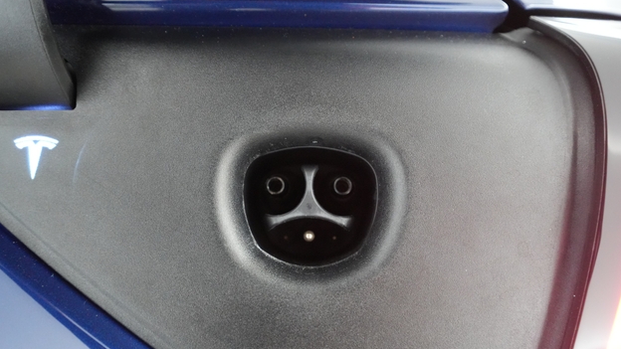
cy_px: 183
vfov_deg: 40.2
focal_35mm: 29
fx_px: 478
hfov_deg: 66.1
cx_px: 314
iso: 12800
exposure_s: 1/100
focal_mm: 27
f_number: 4.5
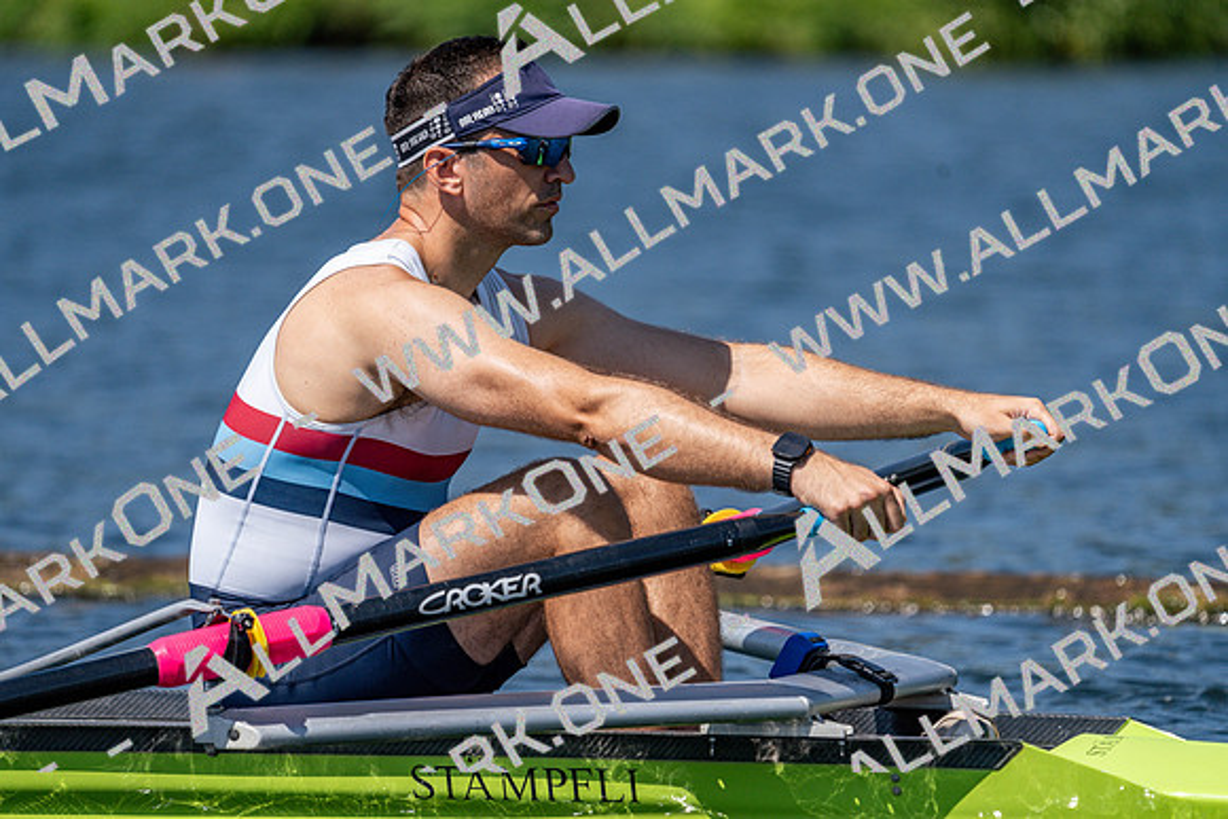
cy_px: 410
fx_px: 16172
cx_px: 614
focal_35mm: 474
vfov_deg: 2.9
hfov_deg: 4.3
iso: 250
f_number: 6.3
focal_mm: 474
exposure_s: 1/2000
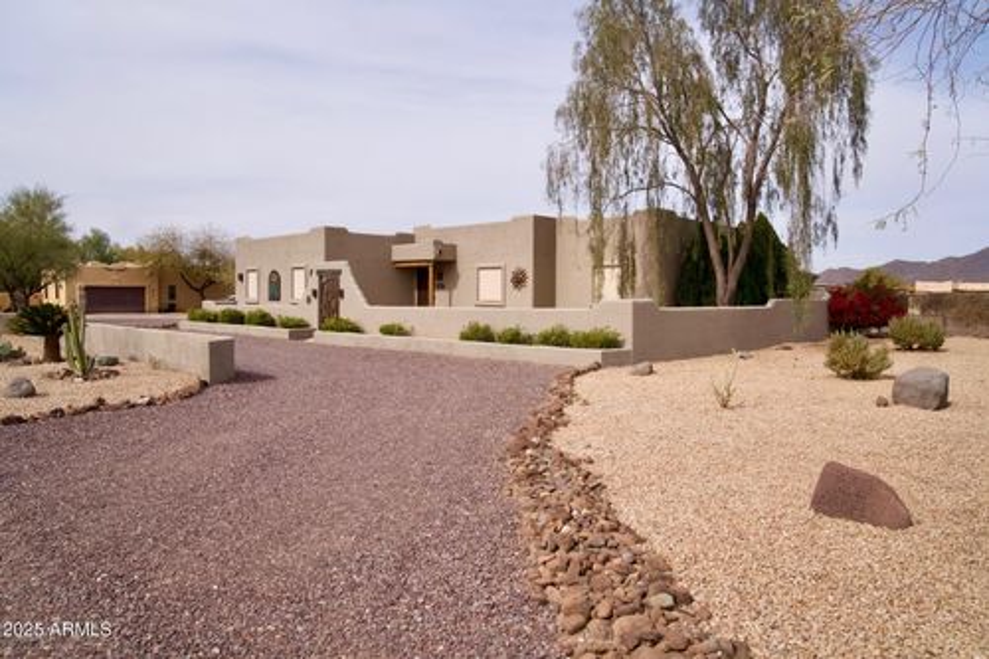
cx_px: 494
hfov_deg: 71.5
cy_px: 330
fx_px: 687
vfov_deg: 51.3
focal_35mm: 25
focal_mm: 25
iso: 100
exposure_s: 1/640
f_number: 5
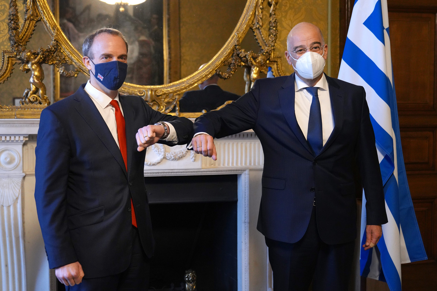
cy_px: 146
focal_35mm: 45
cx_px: 218
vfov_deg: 29.9
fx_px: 546
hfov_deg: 43.6
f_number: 3.5
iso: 3200
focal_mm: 45
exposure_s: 1/250
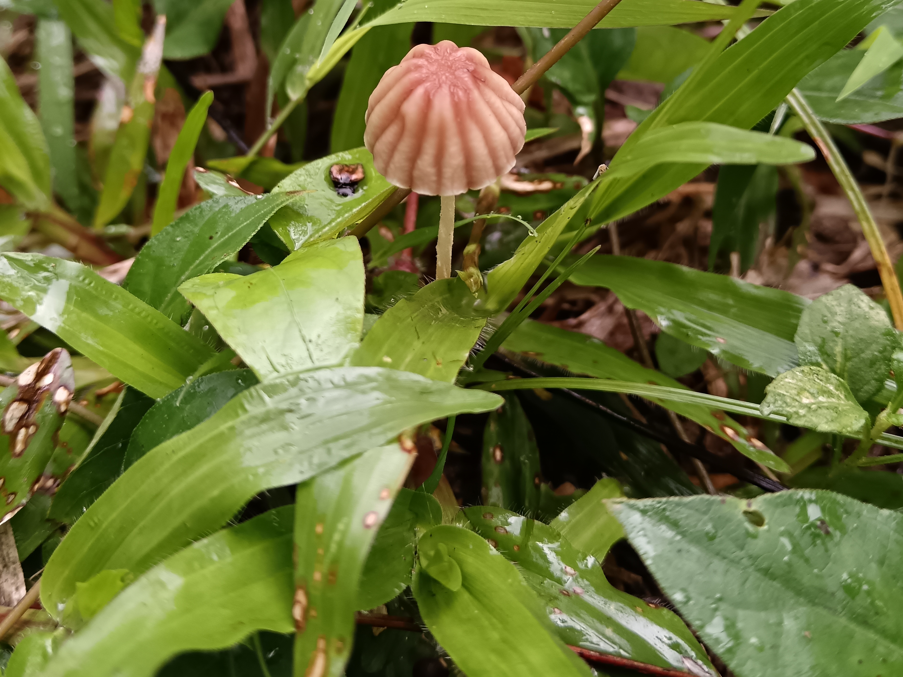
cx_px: 452
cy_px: 170
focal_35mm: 41
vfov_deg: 34.4
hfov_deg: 45.8
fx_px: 1070
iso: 356
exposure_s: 1/100
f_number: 1.9
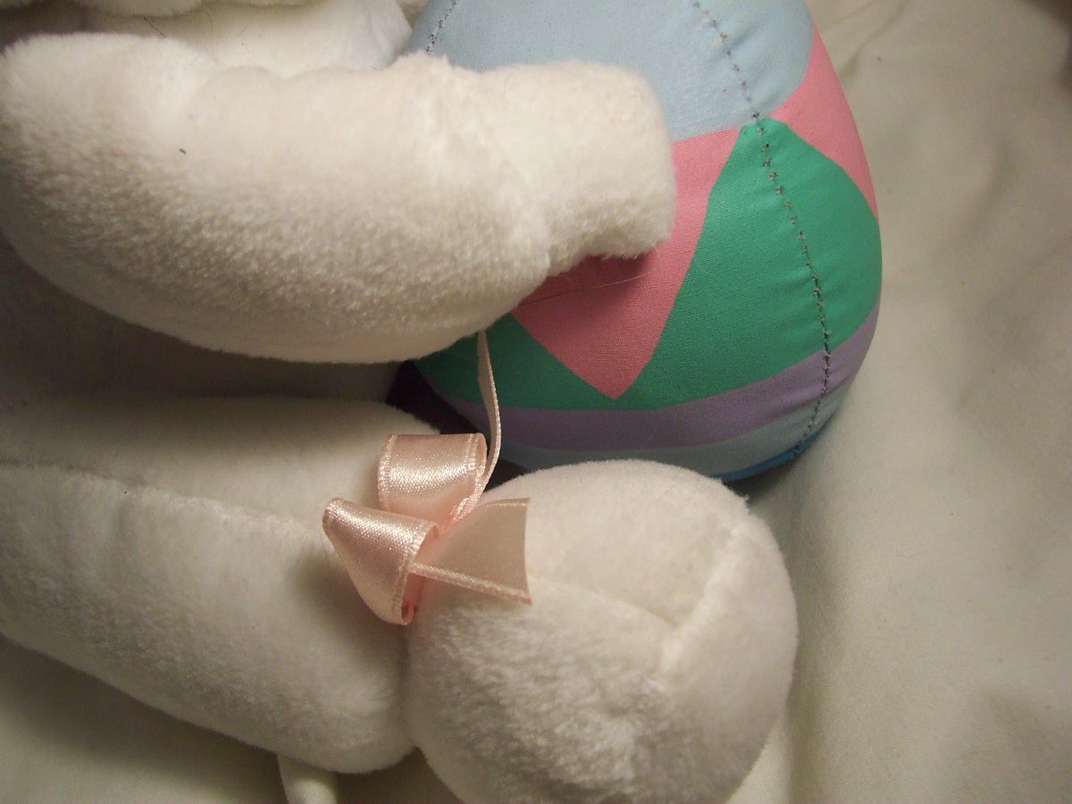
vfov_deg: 38.7
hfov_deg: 50.1
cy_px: 402
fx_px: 1146
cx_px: 536
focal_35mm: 37
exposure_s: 1/180
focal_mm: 5.6
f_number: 2.8
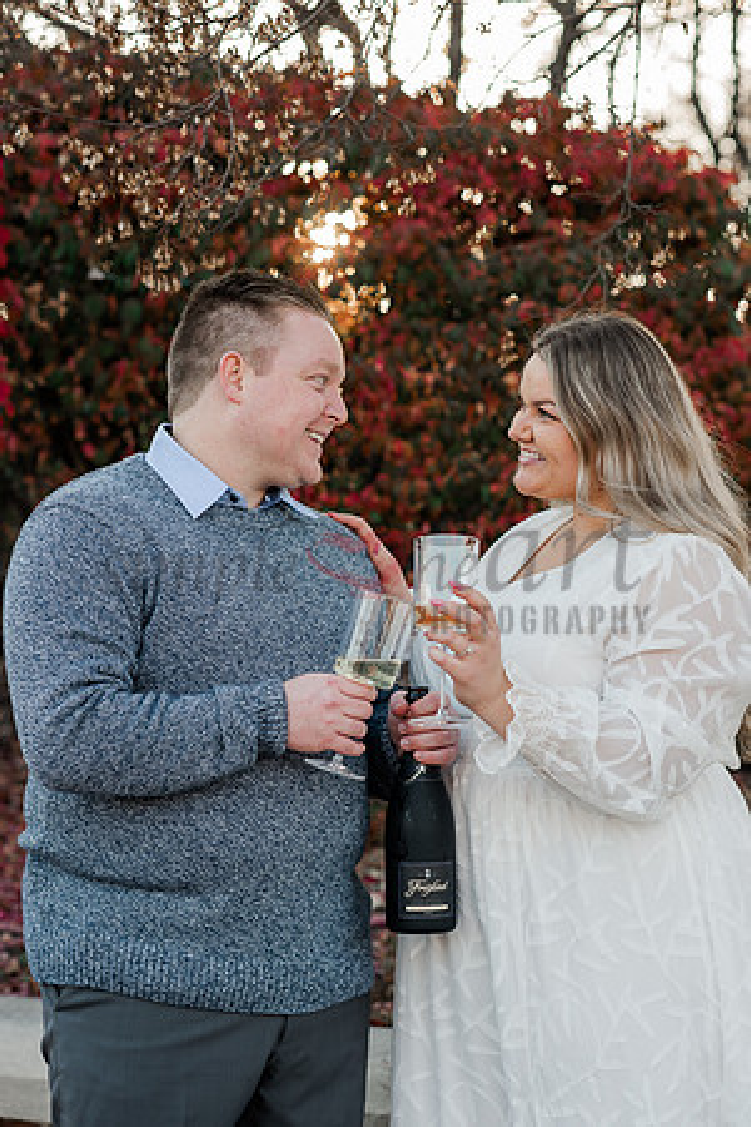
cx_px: 376
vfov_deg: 23.9
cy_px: 564
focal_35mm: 85
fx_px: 2660
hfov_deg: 16.1
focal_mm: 85
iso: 320
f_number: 3.5
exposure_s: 1/320
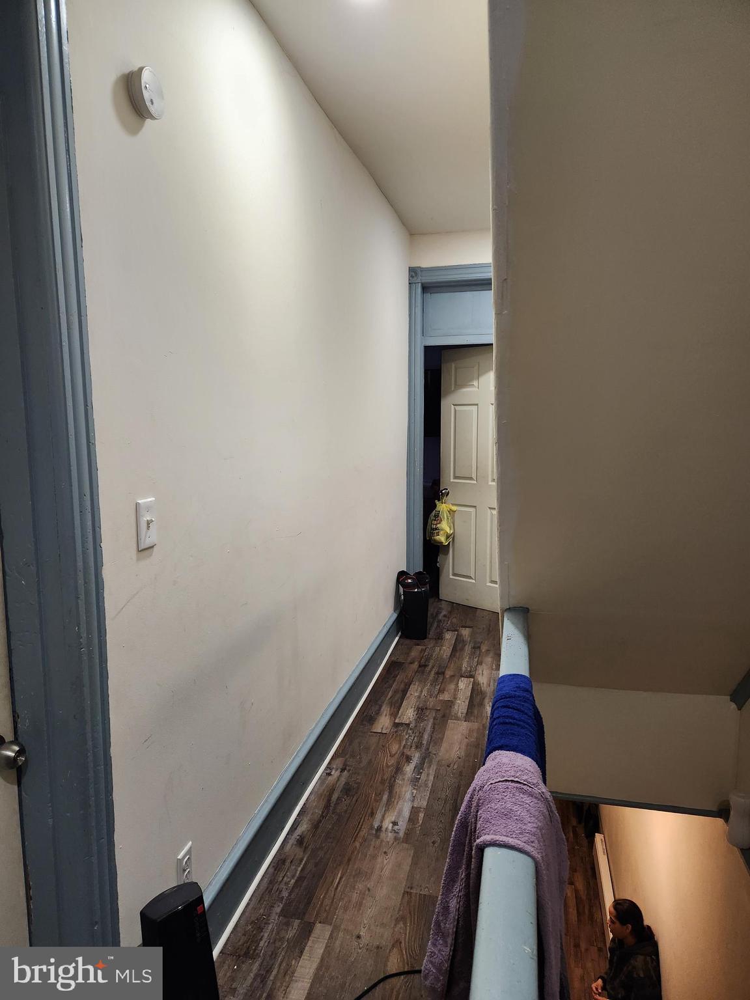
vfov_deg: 73.9
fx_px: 664
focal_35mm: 23
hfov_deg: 58.9
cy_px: 500
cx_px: 375
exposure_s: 1/120
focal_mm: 5.4
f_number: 1.8
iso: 250
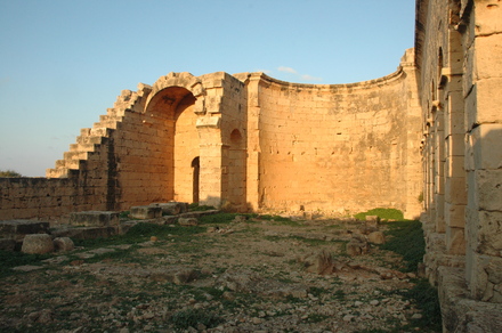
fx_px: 418
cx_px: 251
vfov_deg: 43.5
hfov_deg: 62.0
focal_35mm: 30
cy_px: 166
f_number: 10
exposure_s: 1/400
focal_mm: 20
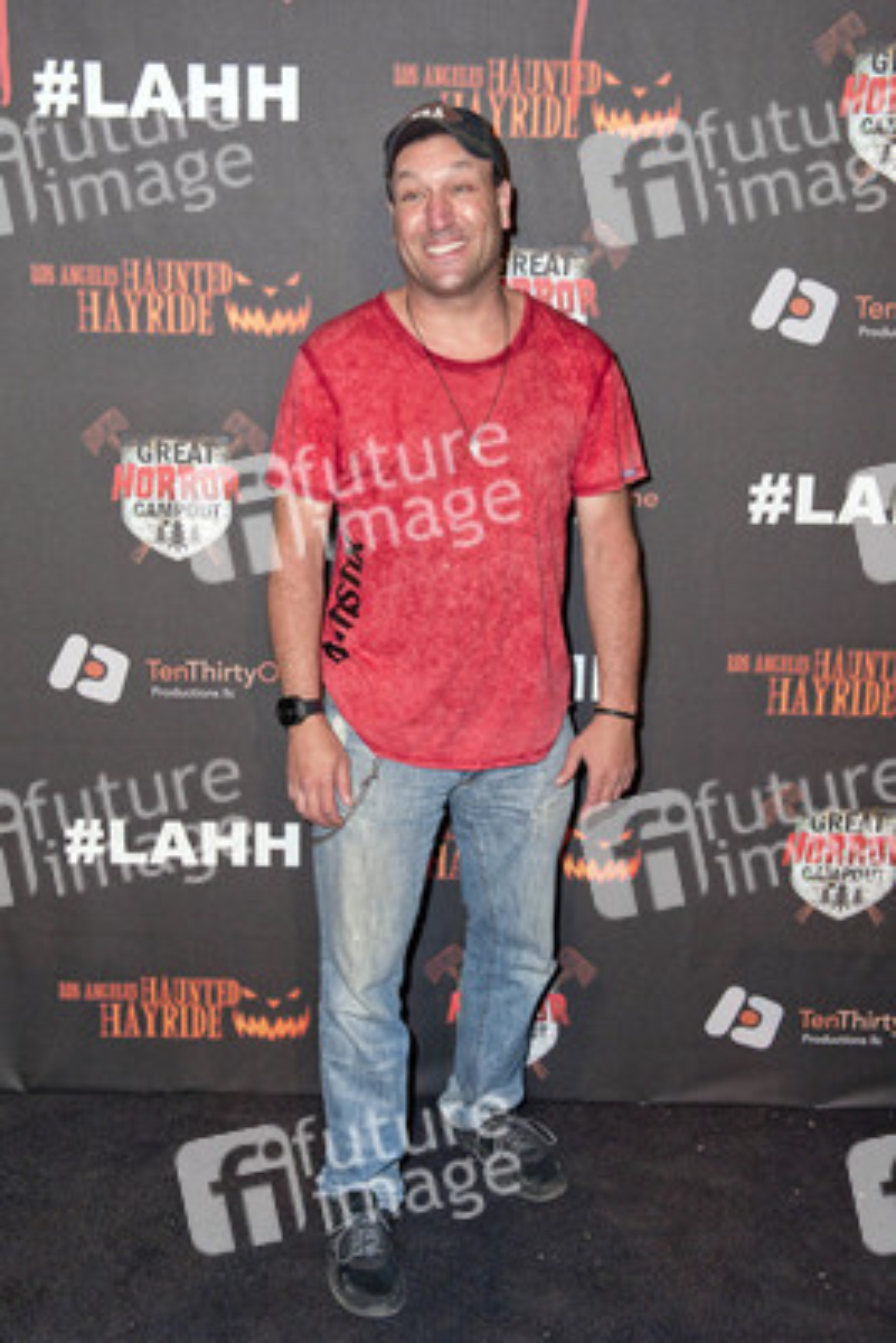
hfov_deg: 36.9
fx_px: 1343
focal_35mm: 36
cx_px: 448
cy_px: 672
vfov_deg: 53.1
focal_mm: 36
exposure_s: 1/400
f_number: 4.5
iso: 500
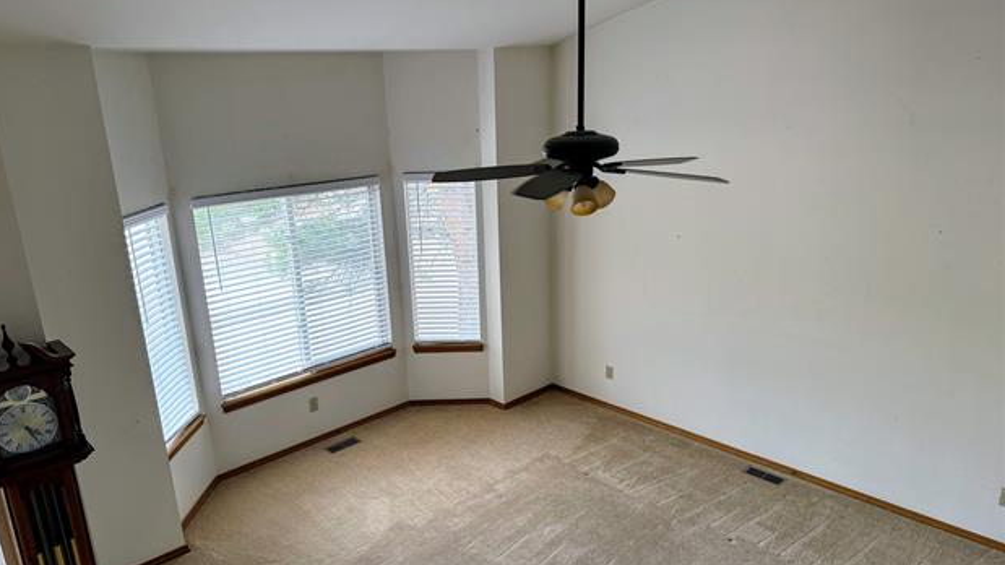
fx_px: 719
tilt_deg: -18.0
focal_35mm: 27
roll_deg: +2.3
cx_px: 487
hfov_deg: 69.9
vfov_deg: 42.8
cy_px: 321
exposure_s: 1/121
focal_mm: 6.76
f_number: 1.78
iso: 160
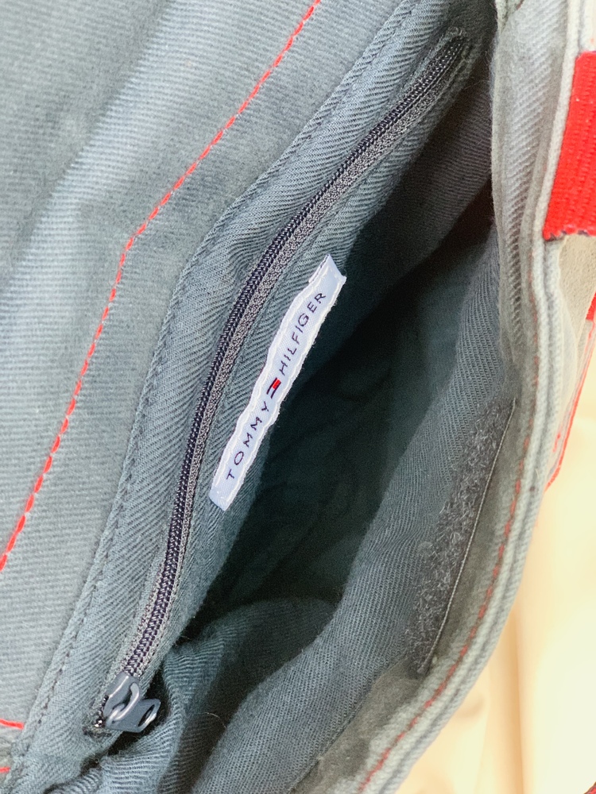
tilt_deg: -81.8
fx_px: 1194
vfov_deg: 36.8
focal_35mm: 52
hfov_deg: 28.0
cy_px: 397
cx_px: 298
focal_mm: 6
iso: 400
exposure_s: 1/44
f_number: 2.4
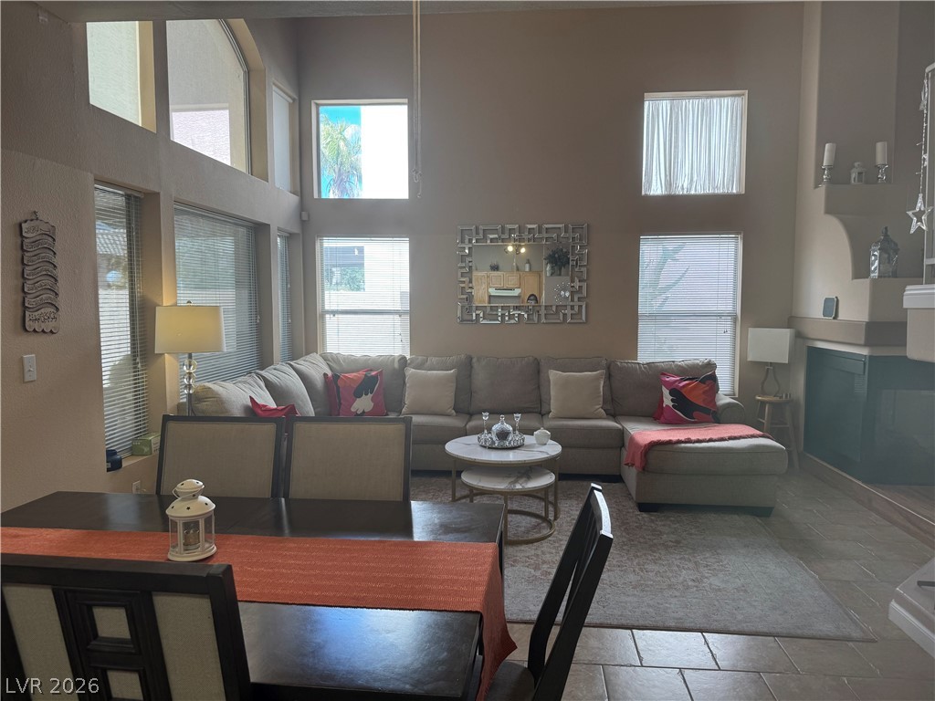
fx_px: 648
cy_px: 350
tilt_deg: -4.5
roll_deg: +0.0
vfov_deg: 56.8
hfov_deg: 71.6
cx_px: 468
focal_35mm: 24
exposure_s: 1/165
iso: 64
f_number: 1.78
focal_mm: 6.76
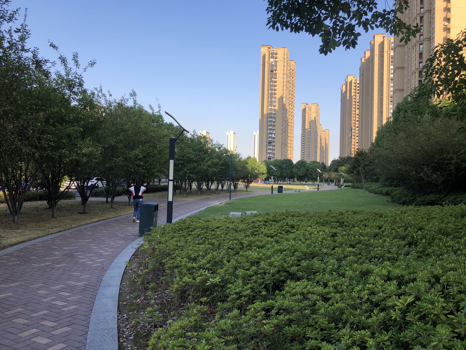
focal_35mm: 28
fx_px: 377
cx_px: 233
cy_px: 175
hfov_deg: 63.4
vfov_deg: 49.7
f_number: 1.8
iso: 20
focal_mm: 3.99
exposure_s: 1/827
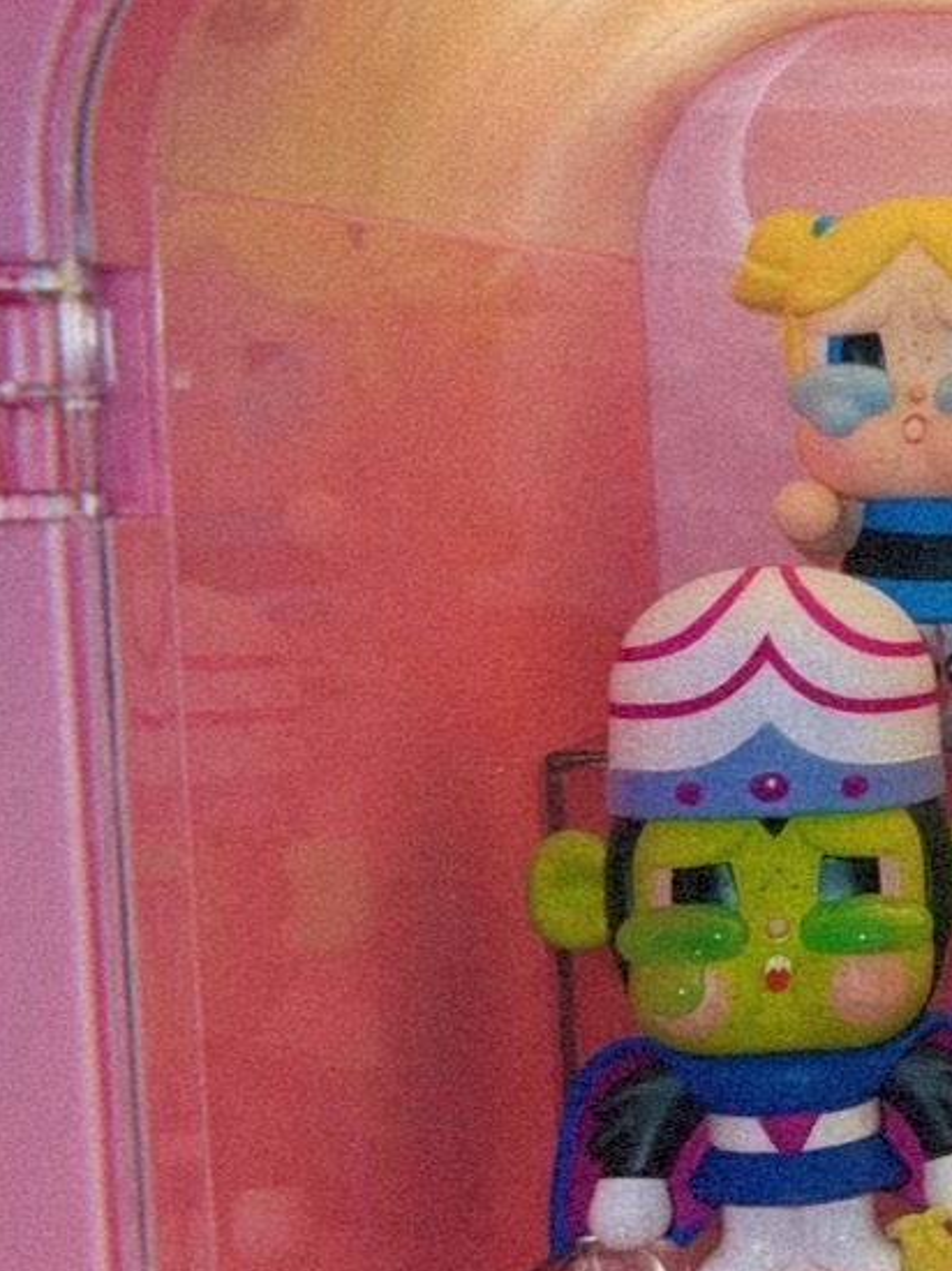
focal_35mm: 88
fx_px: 3229
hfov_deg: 14.7
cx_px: 1703
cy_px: 661
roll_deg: +2.6
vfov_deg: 22.3
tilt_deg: -3.6
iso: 64
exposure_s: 1/24
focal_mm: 6.76
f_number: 1.78
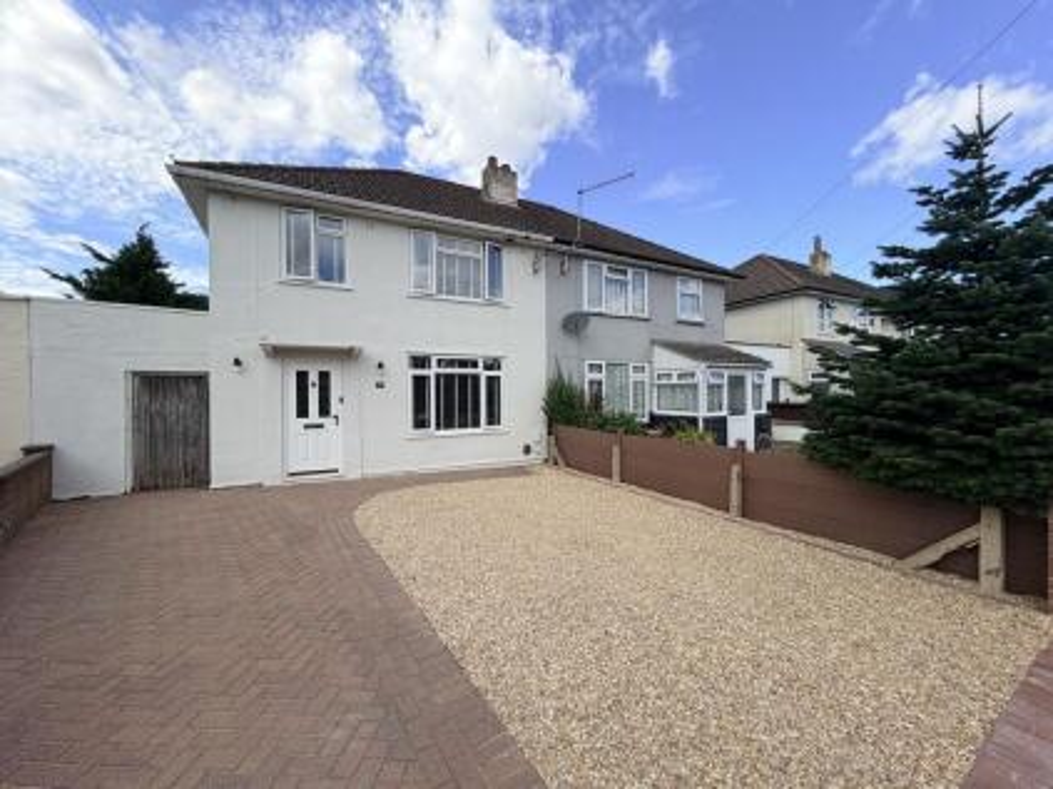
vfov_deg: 85.6
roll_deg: +0.5
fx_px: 426
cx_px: 526
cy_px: 394
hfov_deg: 102.1
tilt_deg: +1.0
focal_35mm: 14
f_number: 2.2
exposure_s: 1/770
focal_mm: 2.22
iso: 32
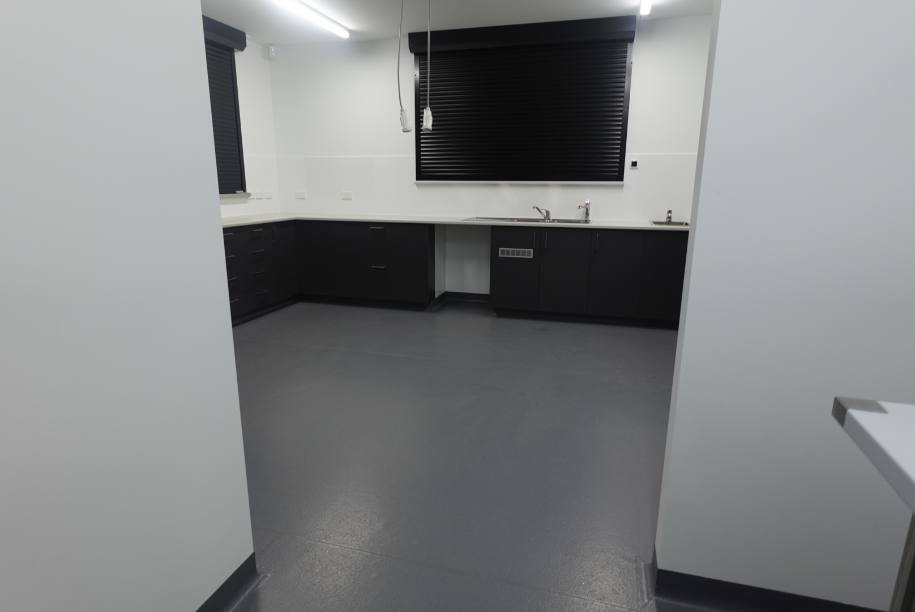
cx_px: 458
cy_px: 306
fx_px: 509
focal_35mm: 20
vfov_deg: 62.0
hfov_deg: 83.9
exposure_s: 1/80
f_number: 2
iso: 125
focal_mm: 7.6
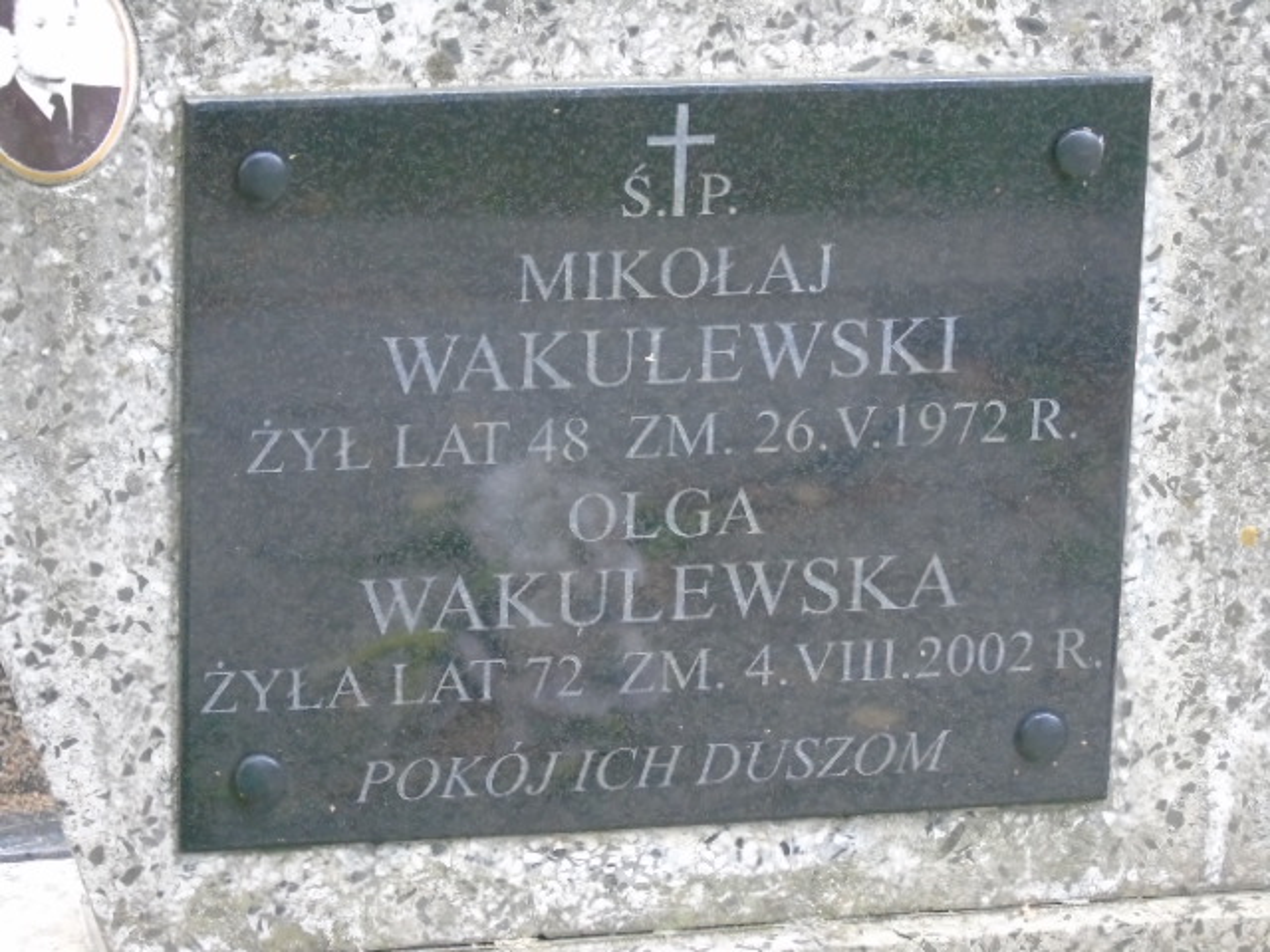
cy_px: 476
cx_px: 635
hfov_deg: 13.9
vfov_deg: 10.4
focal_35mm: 142
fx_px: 5210
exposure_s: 1/30
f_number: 4.7
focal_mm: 25
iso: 800
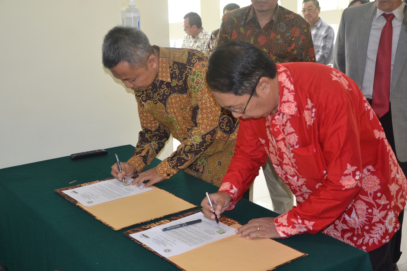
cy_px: 136
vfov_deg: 26.5
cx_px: 204
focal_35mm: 51
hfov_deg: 38.9
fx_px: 577
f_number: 4.2
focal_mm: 34
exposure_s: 1/60
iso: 1100
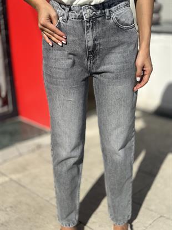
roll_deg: +0.2
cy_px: 115
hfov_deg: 30.3
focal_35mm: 48
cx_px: 86
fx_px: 318
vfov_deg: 39.6
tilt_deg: -20.4
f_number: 1.78
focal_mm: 6.86
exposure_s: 1/9804
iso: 100
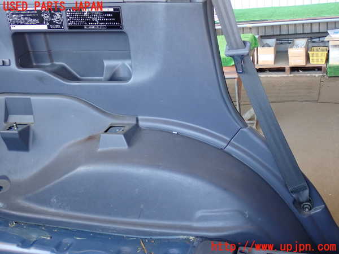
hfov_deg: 40.4
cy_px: 127
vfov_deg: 30.9
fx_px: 460
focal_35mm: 47
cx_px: 170
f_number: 3.1
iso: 400
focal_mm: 8.4
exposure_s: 1/50
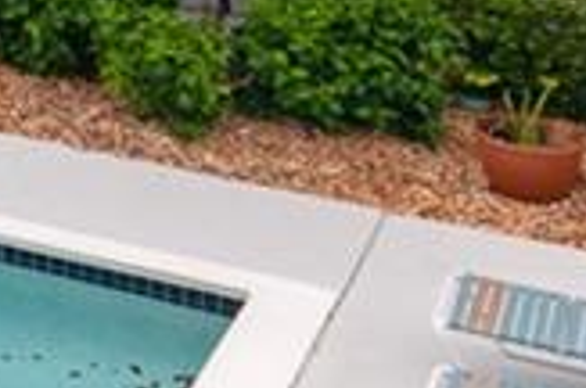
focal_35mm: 94
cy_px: 31
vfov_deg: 14.3
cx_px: -661
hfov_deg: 15.8
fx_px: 1527
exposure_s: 1/250
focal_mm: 10
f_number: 8
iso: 200
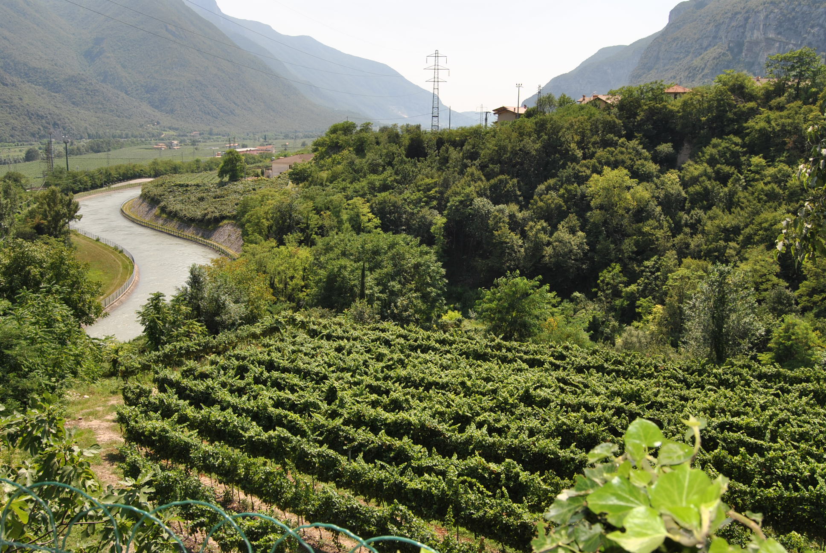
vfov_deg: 40.1
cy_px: 276
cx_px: 413
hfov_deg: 57.2
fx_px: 758
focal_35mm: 33
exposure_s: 1/200
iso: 100
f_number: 9
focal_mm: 22
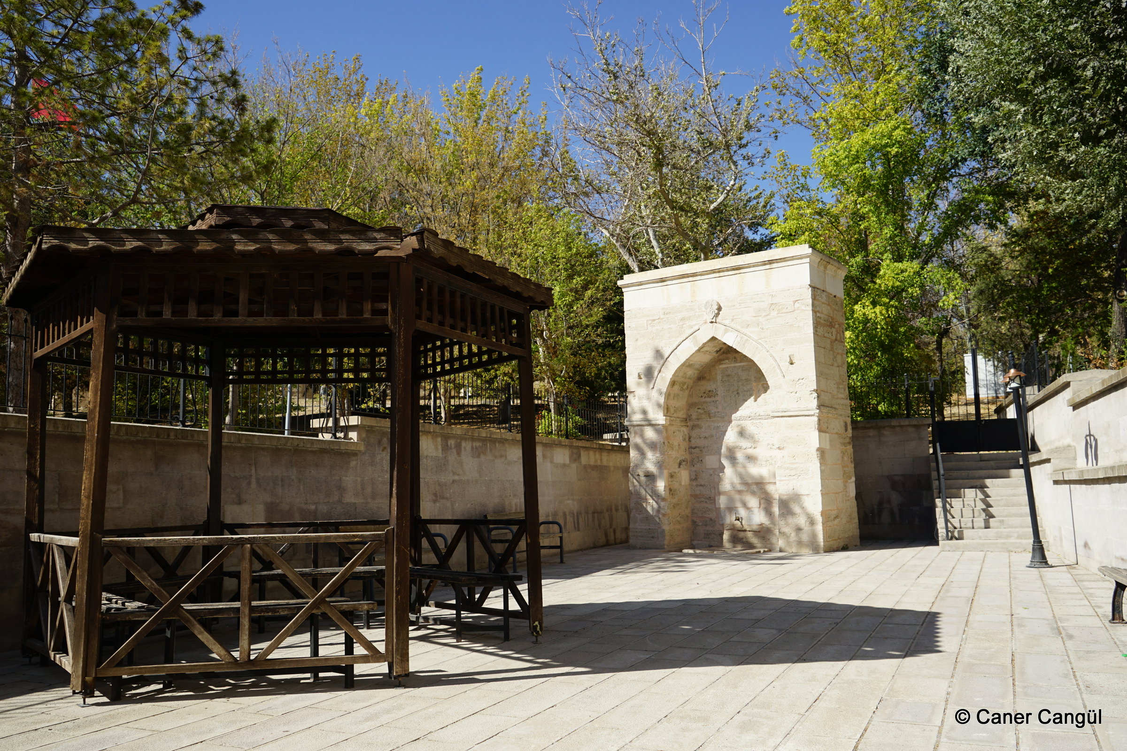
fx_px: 939
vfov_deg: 43.6
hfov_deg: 61.9
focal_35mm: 30
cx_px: 564
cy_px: 376
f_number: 7.1
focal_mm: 30
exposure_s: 1/320
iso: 100
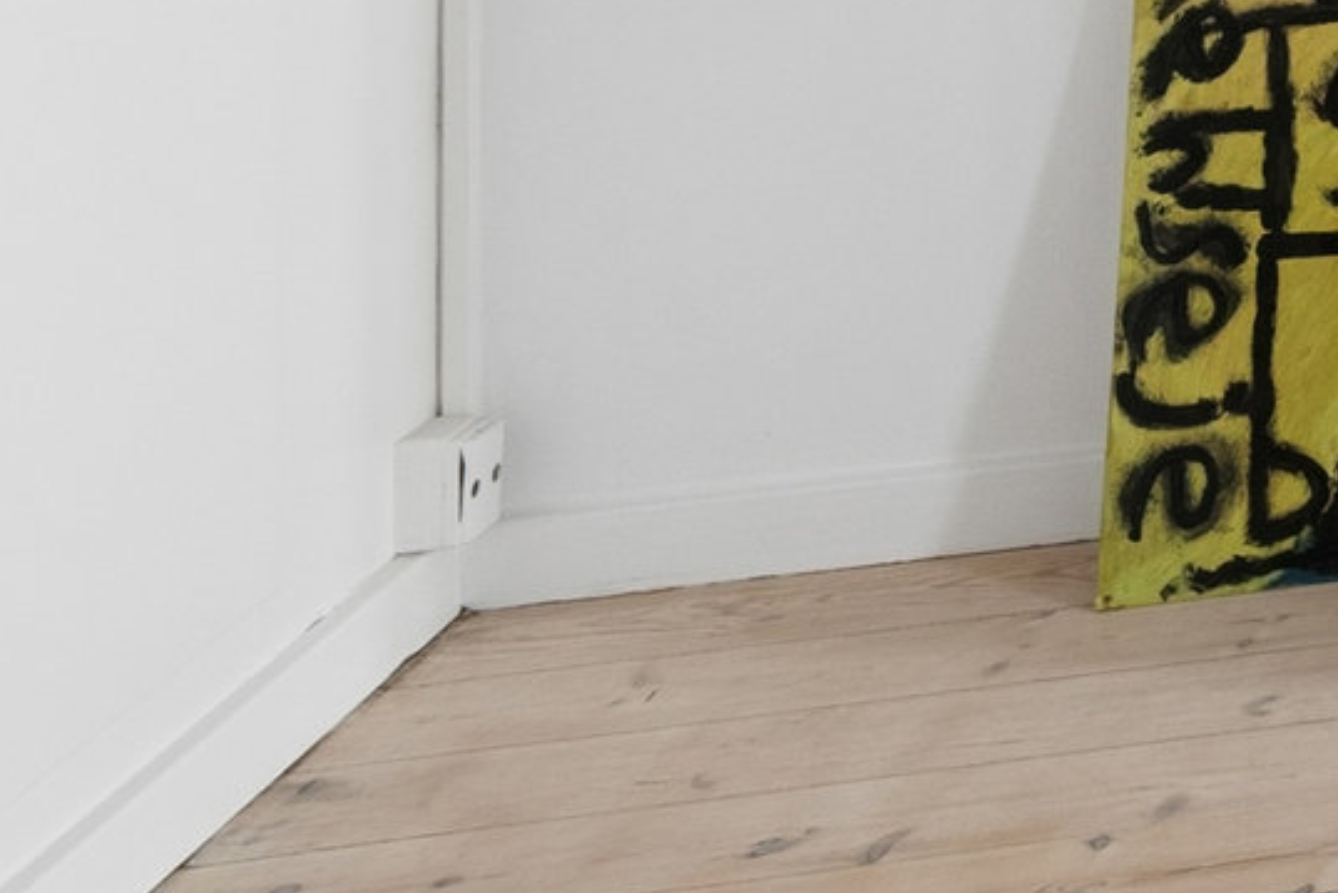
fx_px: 2900
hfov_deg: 16.5
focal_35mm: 78
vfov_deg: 14.7
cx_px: 2930
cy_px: -851
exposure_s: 1/6
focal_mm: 14
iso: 400
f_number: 13
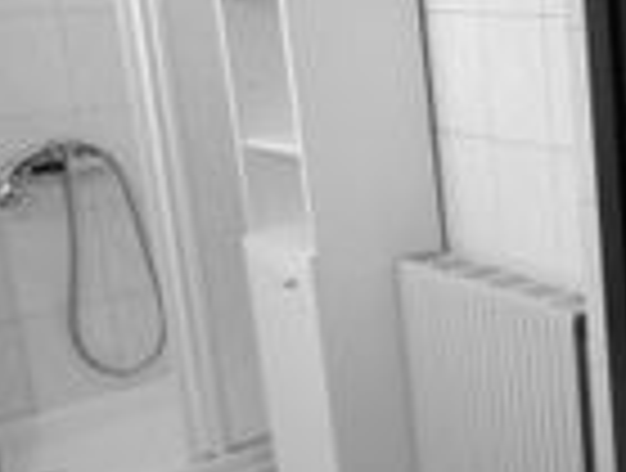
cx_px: 840
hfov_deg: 28.3
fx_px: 979
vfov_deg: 27.0
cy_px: 166
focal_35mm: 54
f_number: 2.8
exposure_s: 1/60
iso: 500
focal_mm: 3.6
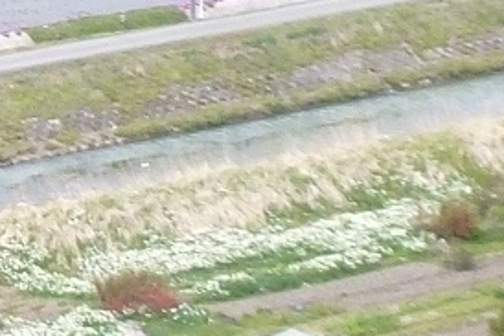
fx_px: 4902
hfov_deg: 5.6
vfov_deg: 3.9
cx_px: -947
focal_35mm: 350
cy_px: -360
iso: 100
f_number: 4
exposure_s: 1/200
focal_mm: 8
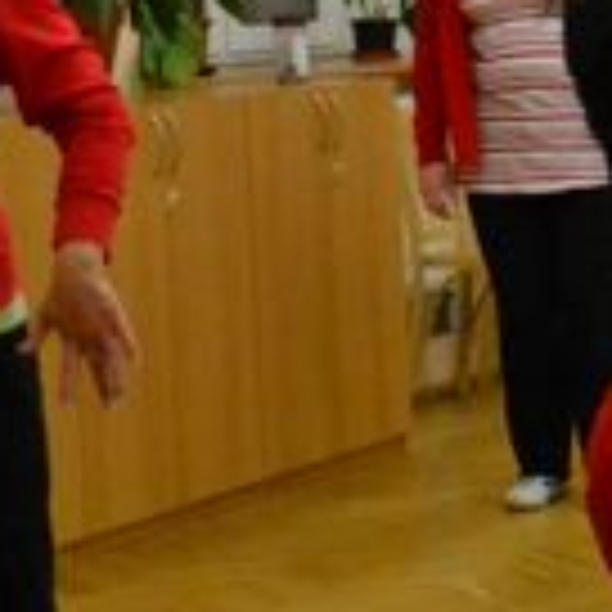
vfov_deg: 10.6
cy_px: 99
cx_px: 1233
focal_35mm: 165
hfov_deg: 9.8
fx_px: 3300
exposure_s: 1/160
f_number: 3.8
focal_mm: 22
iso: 3200
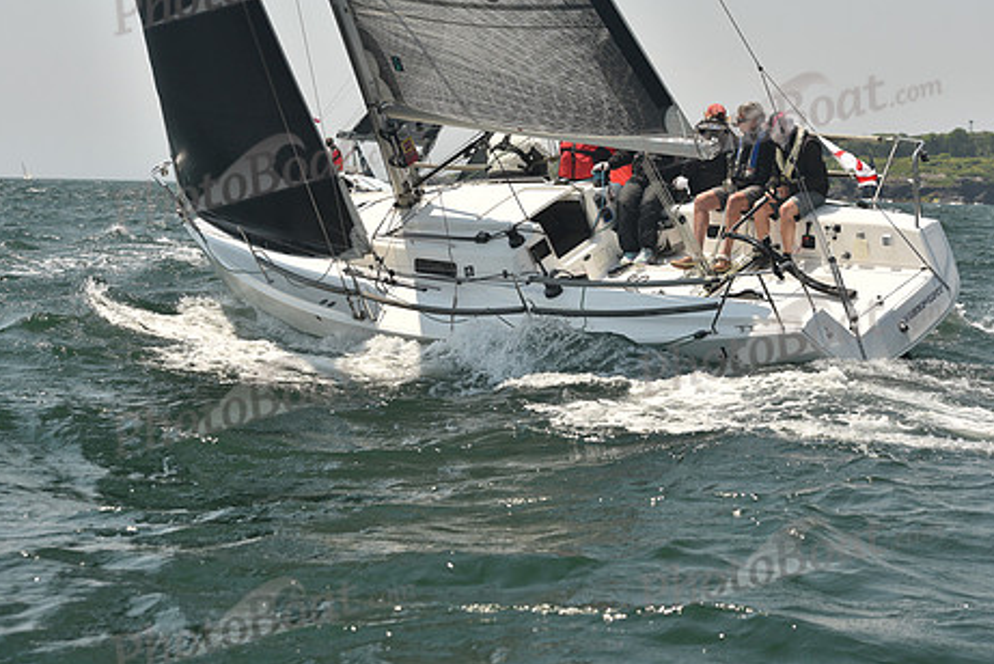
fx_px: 2431
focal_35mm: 88
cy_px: 260
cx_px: 528
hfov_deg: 23.1
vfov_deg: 15.5
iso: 250
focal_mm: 70
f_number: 6.3
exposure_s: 1/640
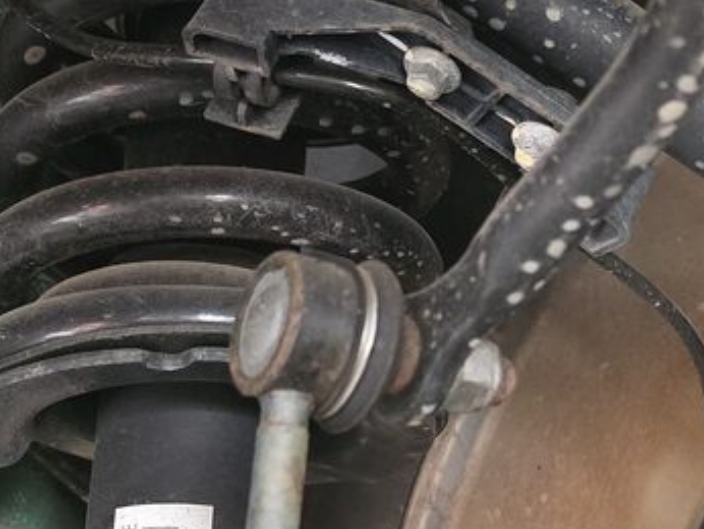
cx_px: 637
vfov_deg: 15.8
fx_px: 1893
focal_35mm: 93
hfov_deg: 20.6
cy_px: 433
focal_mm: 6.3
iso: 1600
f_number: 1.7
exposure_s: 1/100
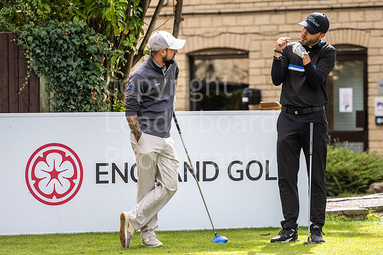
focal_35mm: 277
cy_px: 128
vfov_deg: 5.0
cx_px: 192
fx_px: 2945
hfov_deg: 7.4
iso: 200
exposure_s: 1/1250
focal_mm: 185
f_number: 2.8
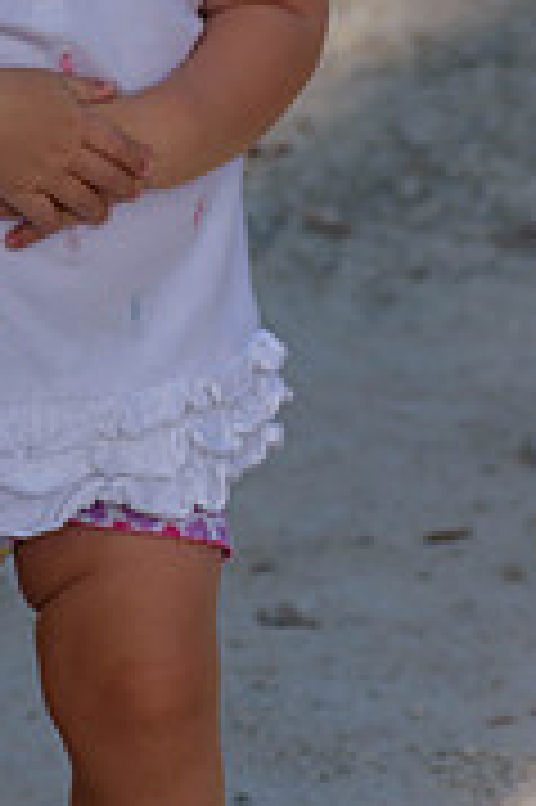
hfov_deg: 2.9
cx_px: 18
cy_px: 180
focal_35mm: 471
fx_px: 10539
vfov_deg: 4.4
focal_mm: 125
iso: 250
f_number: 5.6
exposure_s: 1/500
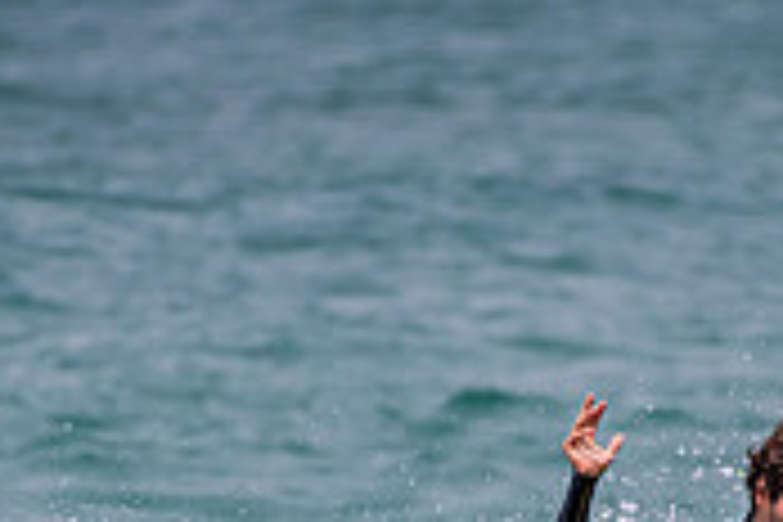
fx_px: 36254
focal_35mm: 1667
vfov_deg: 0.8
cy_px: 745
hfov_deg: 1.2
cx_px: 738
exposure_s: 1/1600
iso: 220
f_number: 5.6
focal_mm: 500
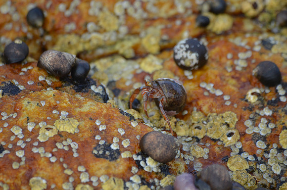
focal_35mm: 450
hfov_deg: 4.6
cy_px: 95
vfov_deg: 3.0
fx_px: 3580
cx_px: 144
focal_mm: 300
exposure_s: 1/640
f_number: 5.6
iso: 800
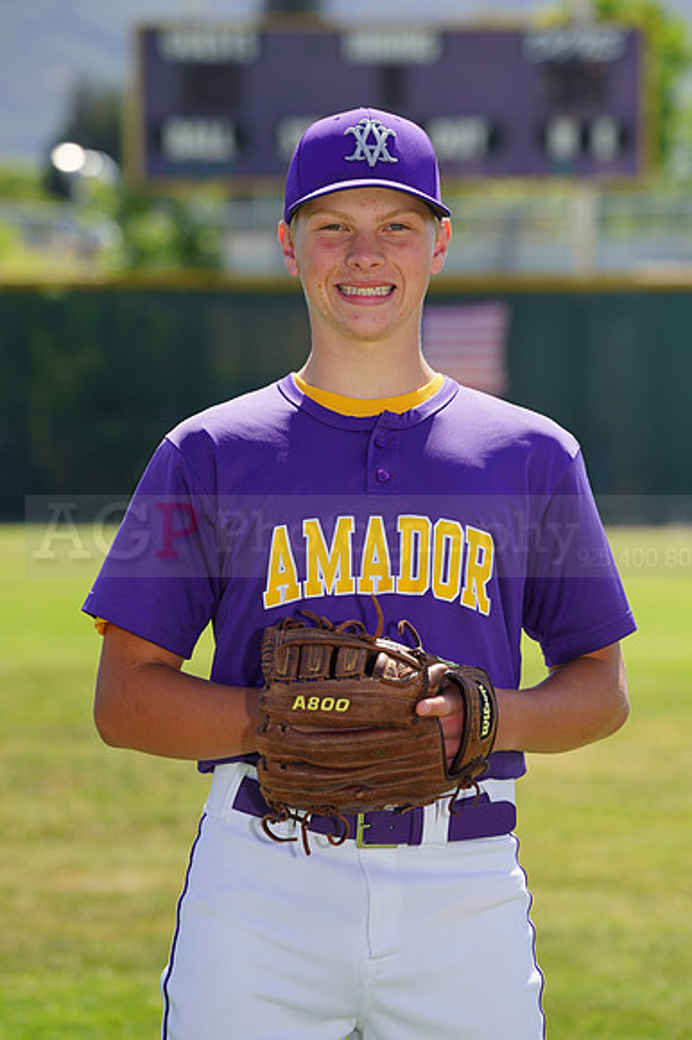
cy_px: 520
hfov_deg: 5.6
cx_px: 346
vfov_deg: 8.3
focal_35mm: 247
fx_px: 7130
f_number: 8
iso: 100
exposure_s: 1/250
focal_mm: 247
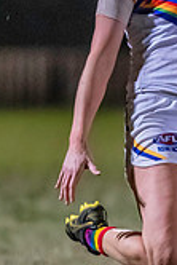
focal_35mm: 1491
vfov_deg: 1.4
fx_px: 10972
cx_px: 314
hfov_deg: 0.9
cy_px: 101
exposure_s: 1/1000
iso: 10000
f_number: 2.8
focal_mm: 270
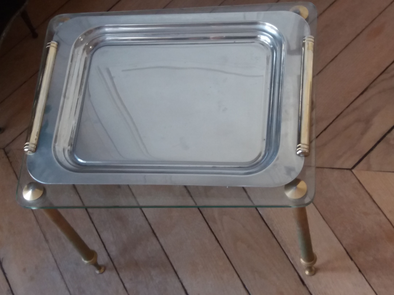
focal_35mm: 28
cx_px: 197
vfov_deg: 49.7
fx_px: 319
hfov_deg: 63.4
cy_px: 148
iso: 100
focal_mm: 3.7
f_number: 1.9
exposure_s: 1/33
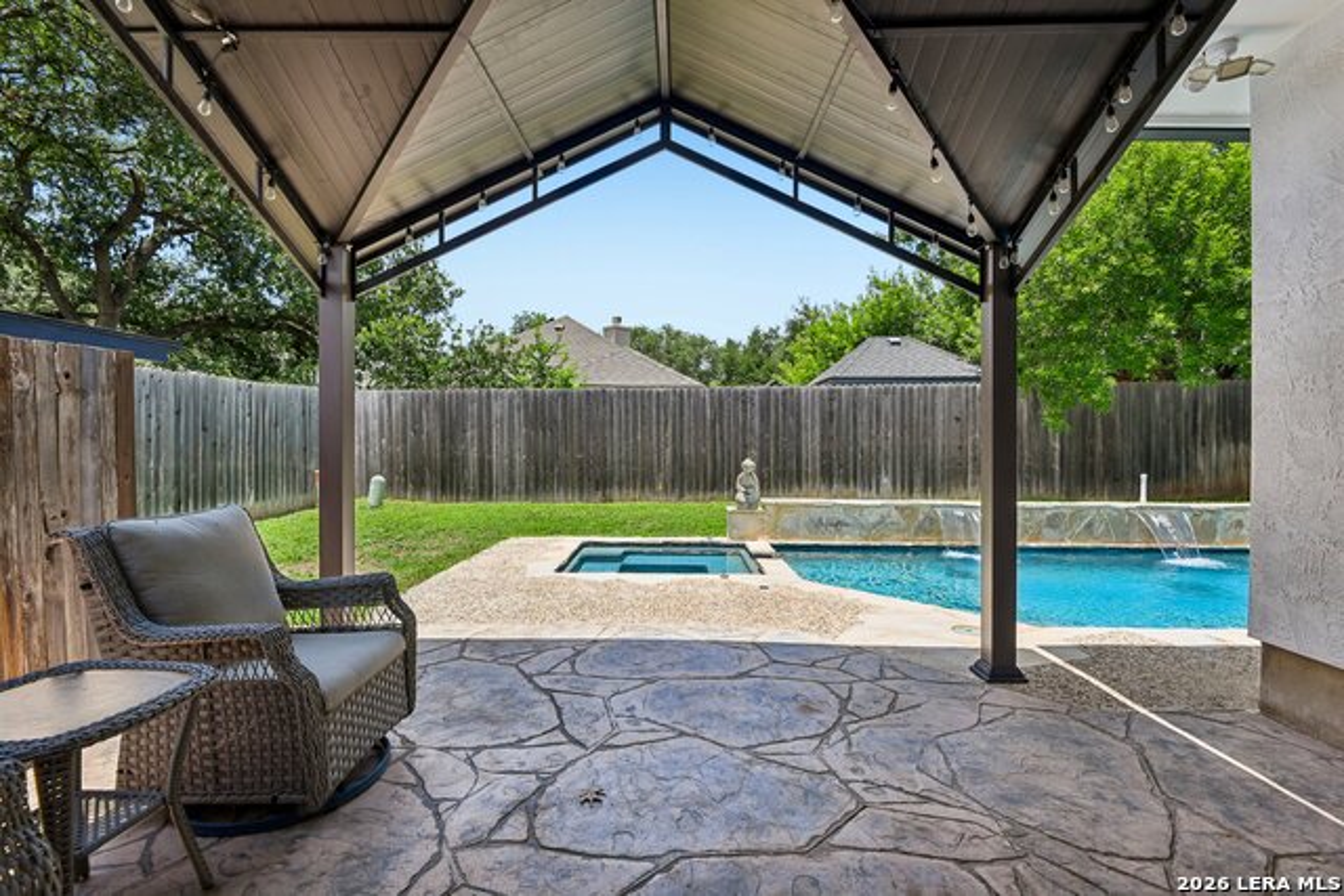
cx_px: 672
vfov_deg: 73.8
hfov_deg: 96.7
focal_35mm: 16
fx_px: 597
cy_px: 448
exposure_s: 1/400
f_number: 8
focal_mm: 16
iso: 400
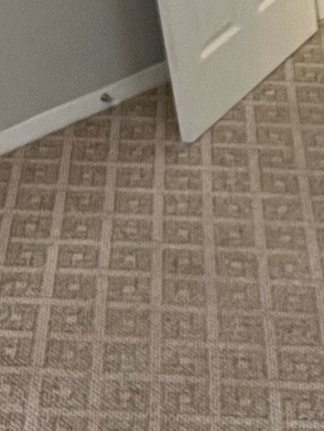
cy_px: 68
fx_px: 1472
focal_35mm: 118
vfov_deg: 16.5
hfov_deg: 11.4
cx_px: 630
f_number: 2.2
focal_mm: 2.71
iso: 320
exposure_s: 1/40
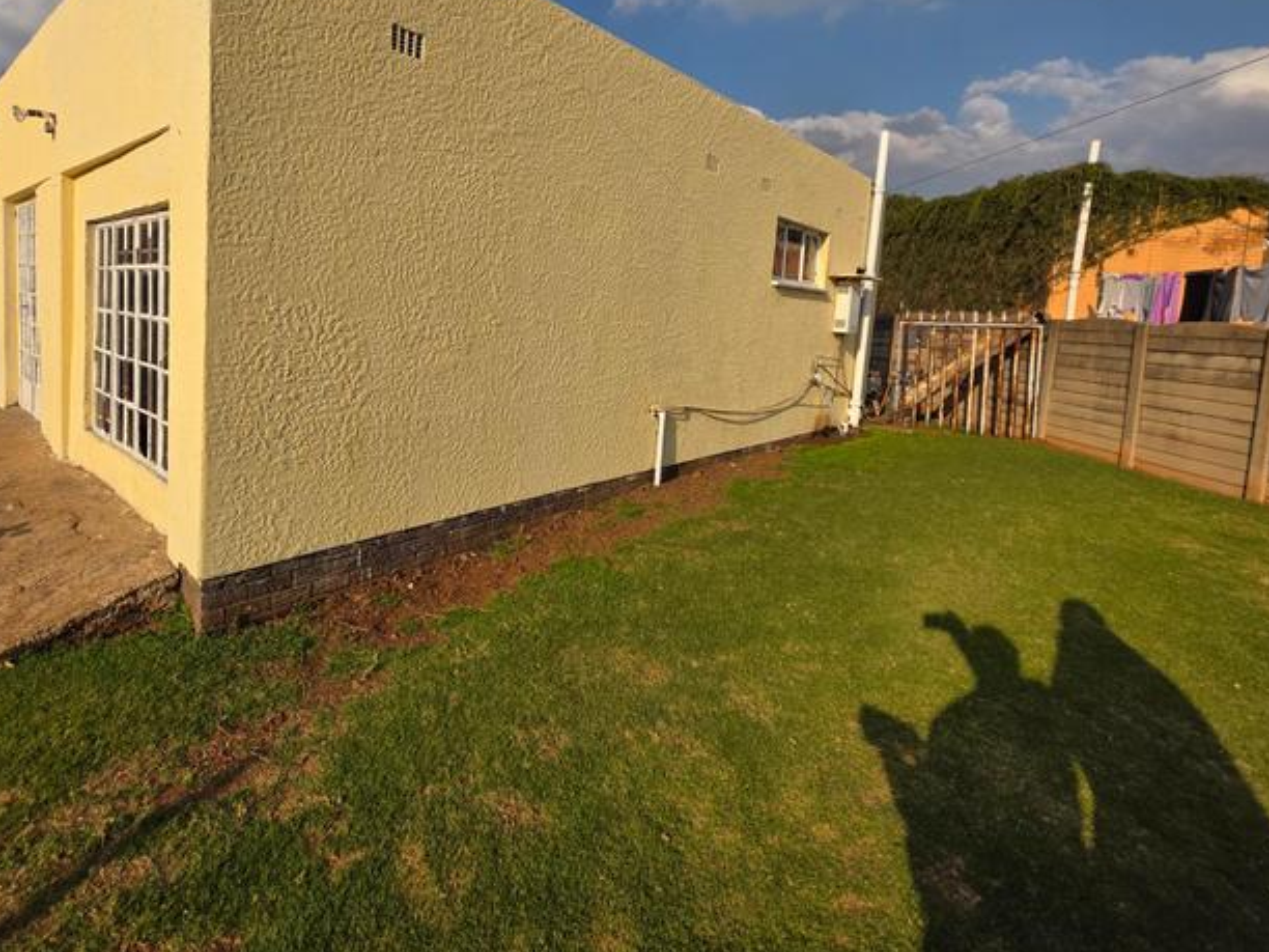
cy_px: 363
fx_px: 623
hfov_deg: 90.0
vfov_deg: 73.6
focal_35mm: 17
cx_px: 516
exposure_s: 1/2820
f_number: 1.9
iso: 40
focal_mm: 2.2
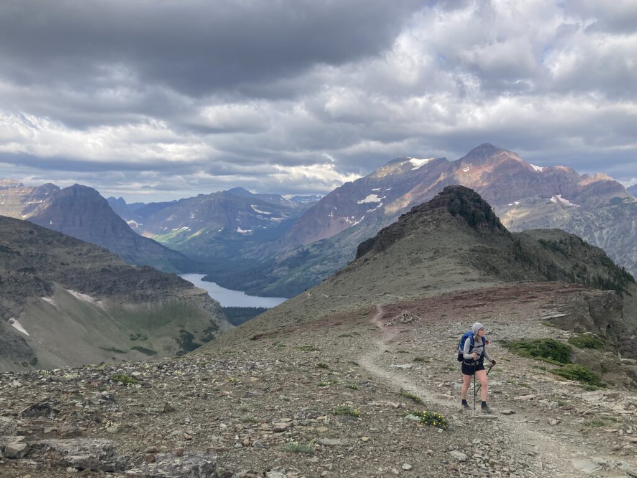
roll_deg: -1.1
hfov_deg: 63.4
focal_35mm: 28
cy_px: 239
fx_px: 515
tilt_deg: -1.0
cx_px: 318
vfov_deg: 49.7
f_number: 1.8
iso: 20
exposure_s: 1/1350
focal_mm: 3.99
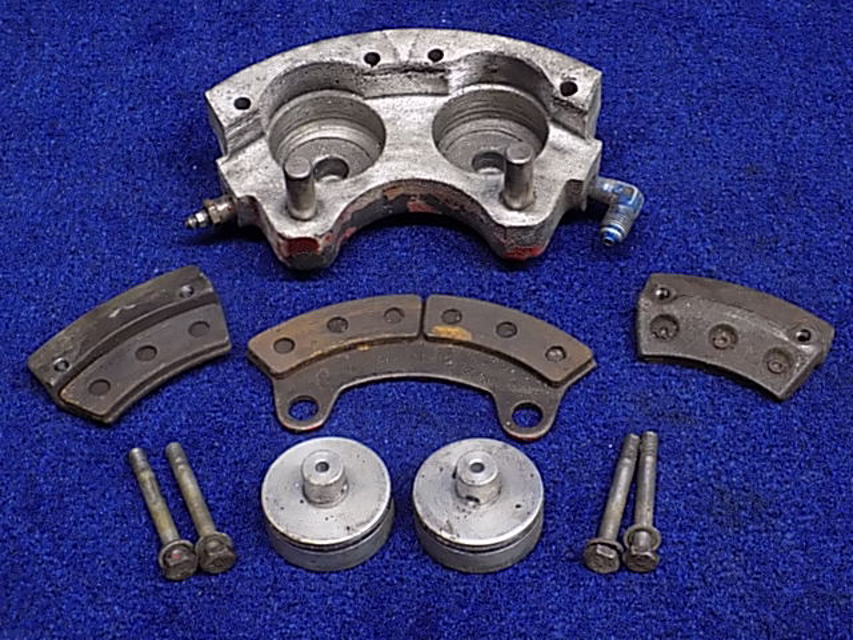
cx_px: 426
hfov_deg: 29.8
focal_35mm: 65
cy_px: 320
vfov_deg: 22.6
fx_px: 1602
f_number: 4.1
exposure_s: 1/20
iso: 400
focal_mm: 11.5
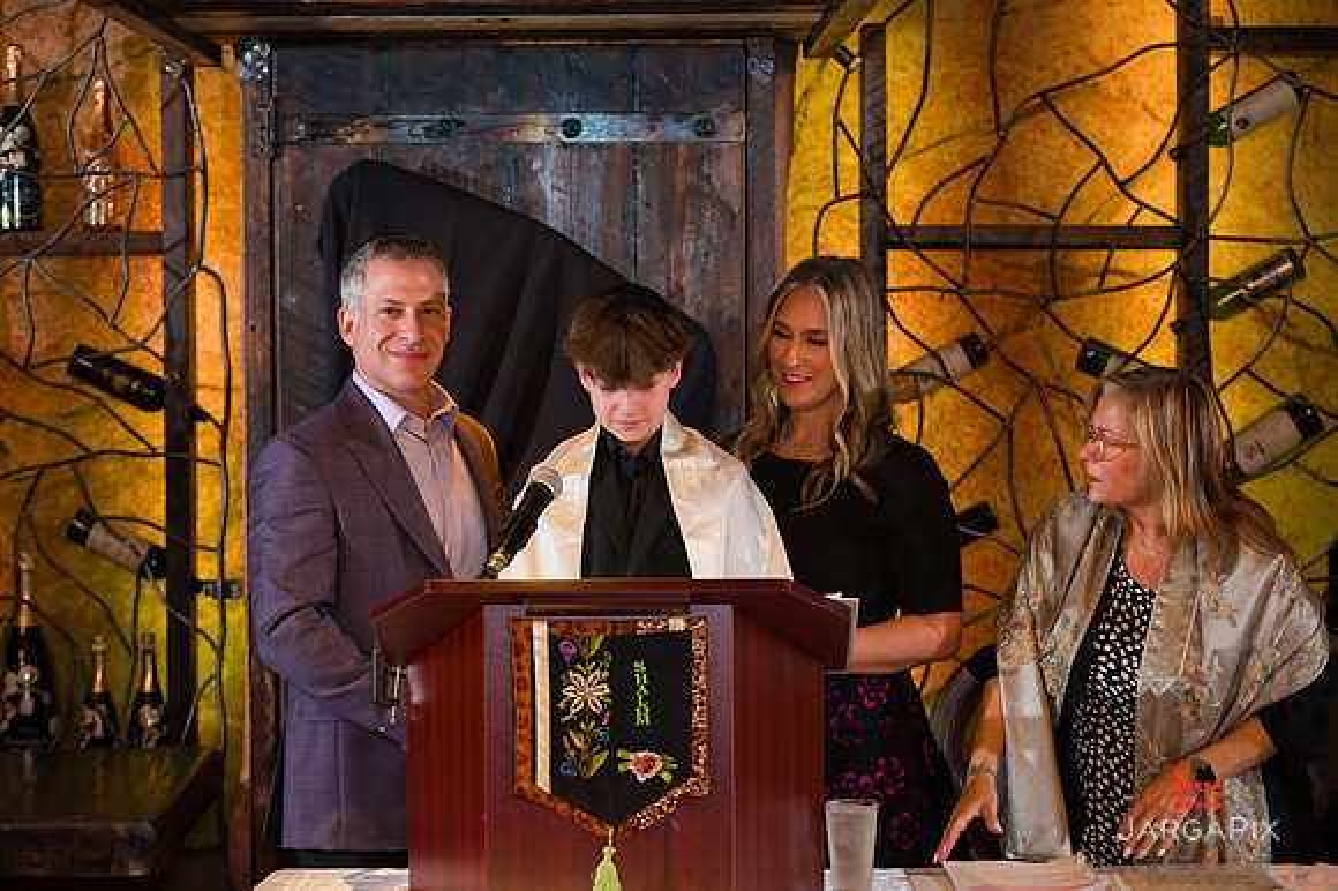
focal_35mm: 95
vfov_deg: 14.3
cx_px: 636
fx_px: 3544
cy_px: 424
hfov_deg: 21.4
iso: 1000
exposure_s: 1/200
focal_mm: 90
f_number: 4
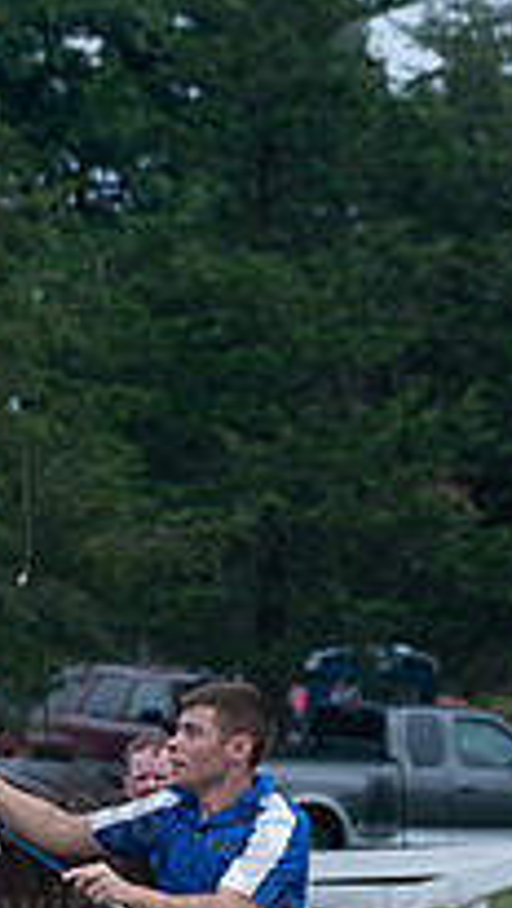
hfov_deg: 3.3
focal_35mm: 366
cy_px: 908
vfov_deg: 5.9
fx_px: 8826
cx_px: -108
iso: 640
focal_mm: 160
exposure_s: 1/1000
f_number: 5.6
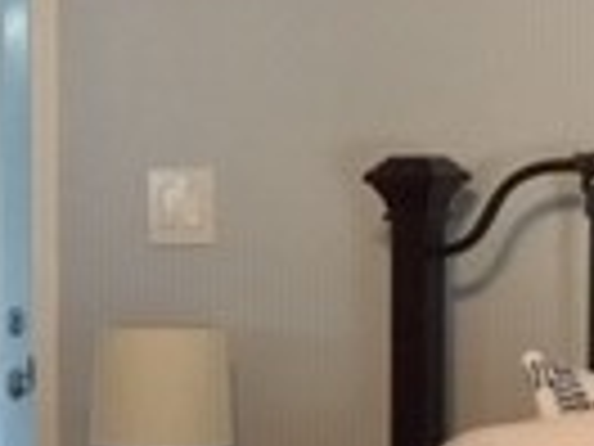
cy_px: 374
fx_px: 2574
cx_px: 50
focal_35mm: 150
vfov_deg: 9.9
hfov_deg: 13.0
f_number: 2.4
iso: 125
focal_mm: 3.3
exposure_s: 1/30
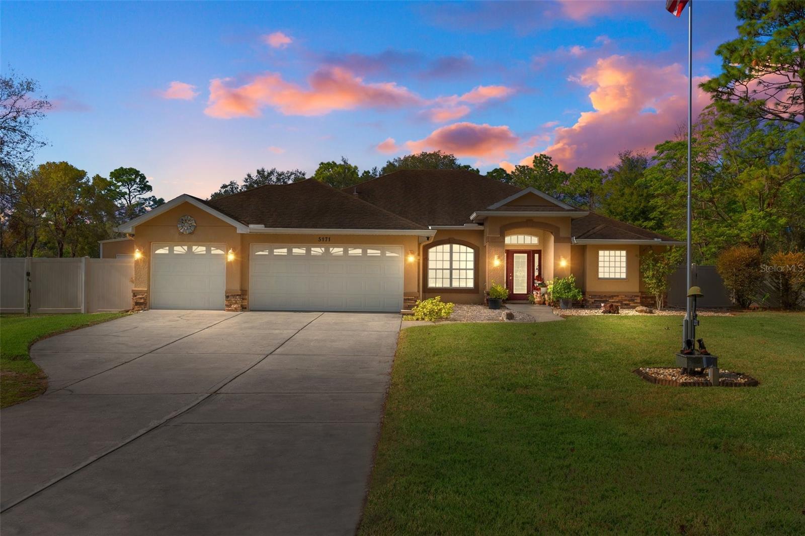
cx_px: 402
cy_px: 268
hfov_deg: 61.9
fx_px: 671
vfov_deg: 43.6
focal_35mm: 30
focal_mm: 20
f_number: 8
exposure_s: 1/200
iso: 320
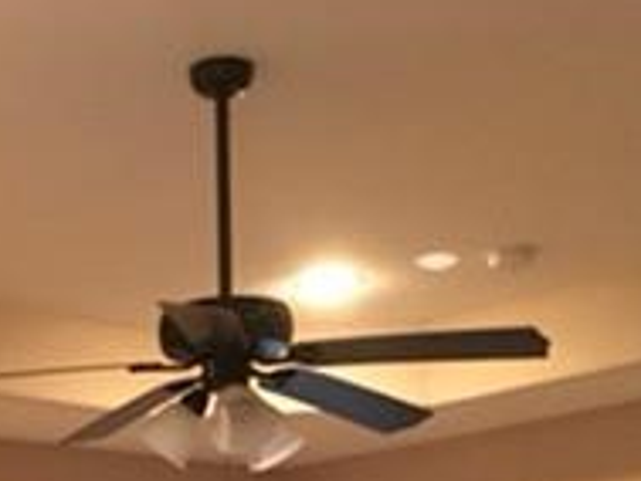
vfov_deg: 13.9
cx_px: -27
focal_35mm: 98
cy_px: 776
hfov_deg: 19.3
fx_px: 1816
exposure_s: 1/15
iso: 250
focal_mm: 4.15
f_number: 2.2
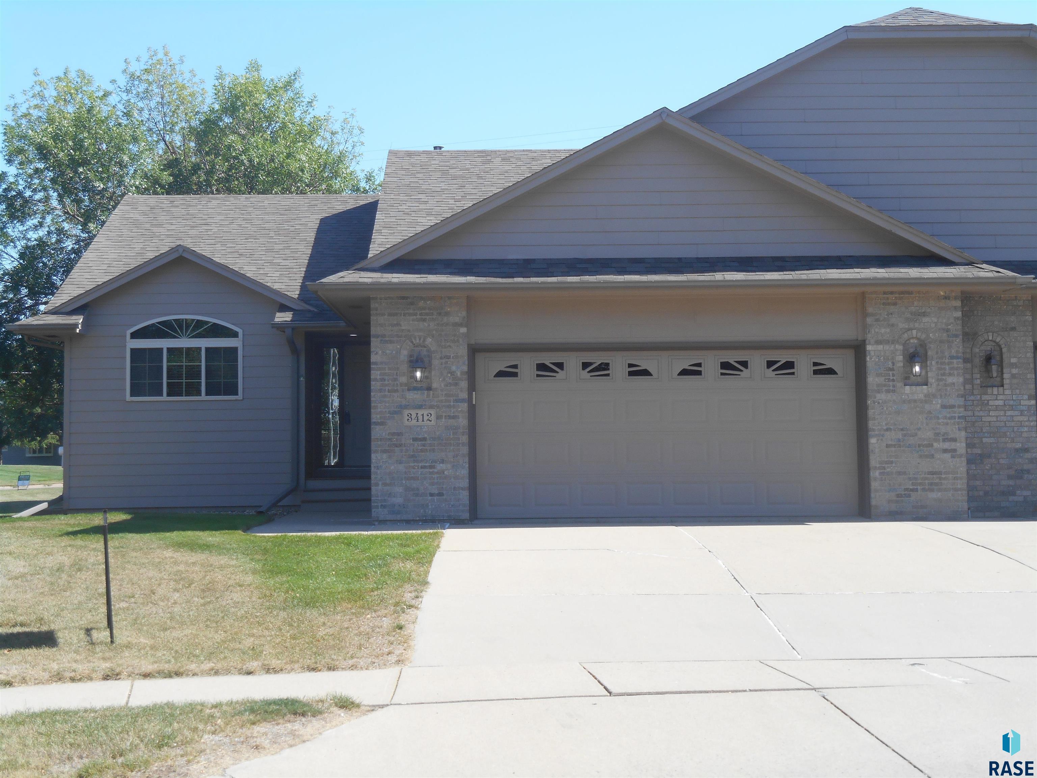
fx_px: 1588
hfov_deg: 36.2
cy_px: 389
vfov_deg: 27.5
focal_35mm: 53
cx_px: 518
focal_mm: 9.5
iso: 80
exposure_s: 1/320
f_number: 4.2
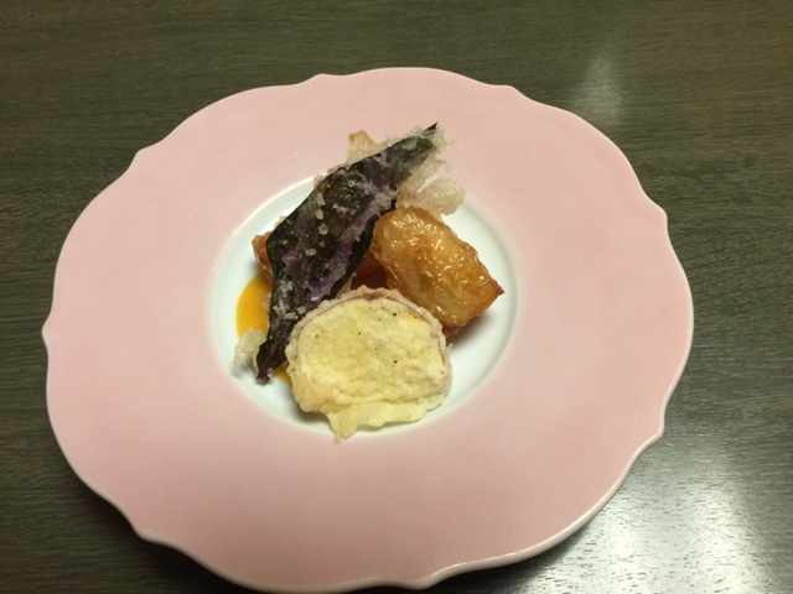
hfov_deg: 61.7
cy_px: 297
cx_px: 396
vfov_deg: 48.2
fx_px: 664
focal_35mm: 29
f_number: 2.2
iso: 64
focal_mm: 4.15
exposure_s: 1/15
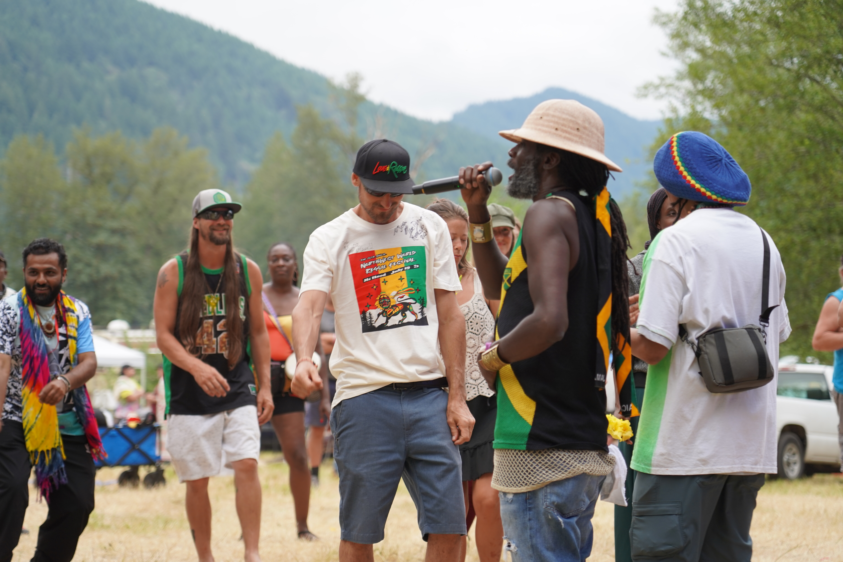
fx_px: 2459
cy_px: 281
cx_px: 422
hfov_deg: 19.5
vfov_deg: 13.0
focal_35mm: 105
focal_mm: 105
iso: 250
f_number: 4
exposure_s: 1/160
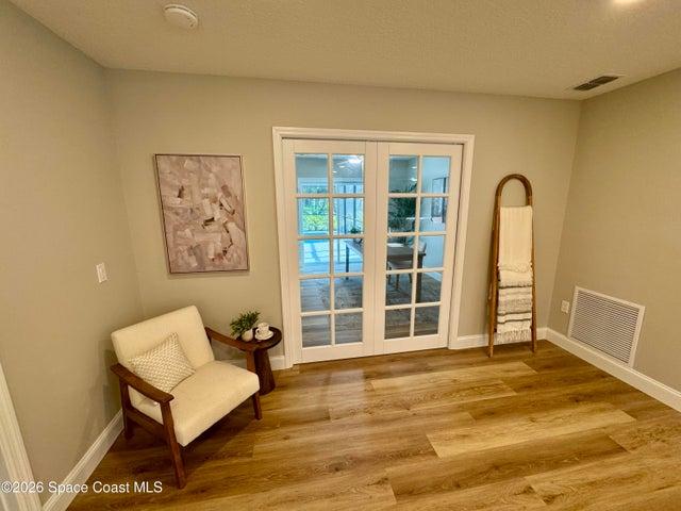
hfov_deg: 102.1
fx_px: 275
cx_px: 340
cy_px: 256
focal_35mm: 14
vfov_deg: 85.7
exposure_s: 1/100
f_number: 2.2
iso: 200
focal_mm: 2.22
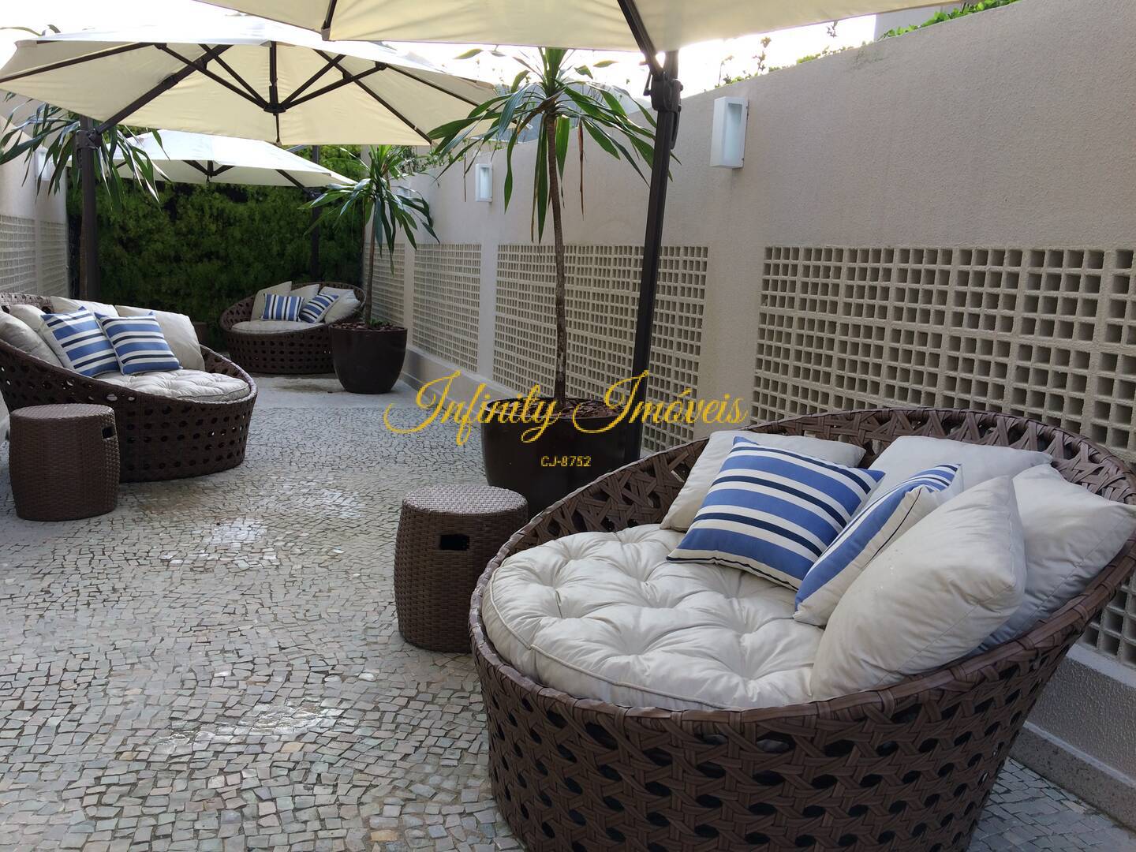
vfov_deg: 48.2
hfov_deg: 61.7
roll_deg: -2.1
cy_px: 426
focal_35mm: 29
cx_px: 568
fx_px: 952
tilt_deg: -11.6
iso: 32
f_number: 2.2
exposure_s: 1/172
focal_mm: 4.15
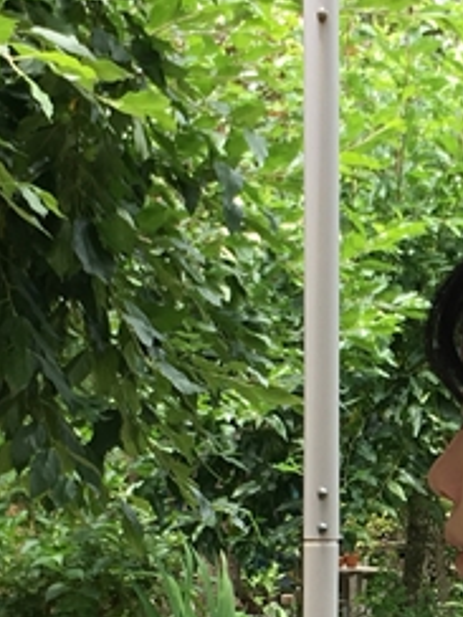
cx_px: 531
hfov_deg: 11.5
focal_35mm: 127
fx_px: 2265
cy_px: 646
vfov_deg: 15.2
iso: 25
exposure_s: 1/223
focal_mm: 4.15
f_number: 2.2
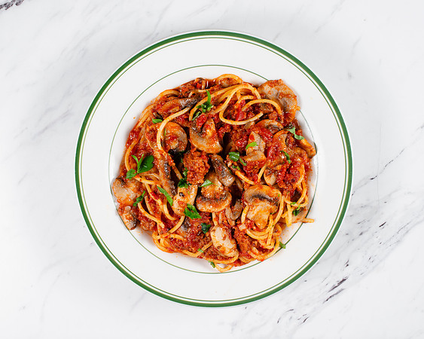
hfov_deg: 31.7
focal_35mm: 60
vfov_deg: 25.5
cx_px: 203
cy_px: 170
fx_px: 748
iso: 200
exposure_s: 1/250
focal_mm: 50
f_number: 10
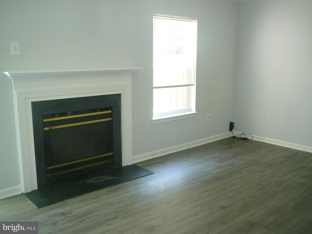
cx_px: 156
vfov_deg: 40.7
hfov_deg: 52.6
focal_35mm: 35
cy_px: 117
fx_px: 315
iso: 100
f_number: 2.8
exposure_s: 1/15
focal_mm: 5.2
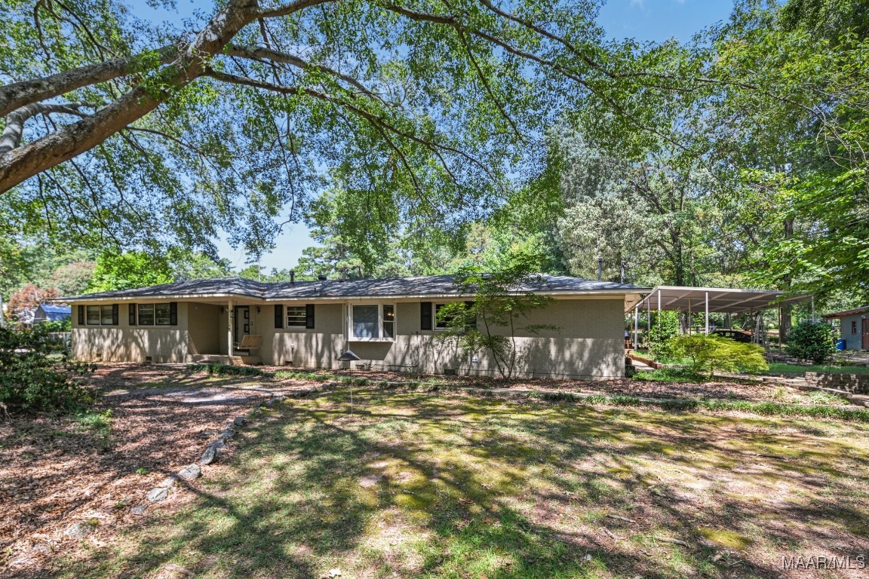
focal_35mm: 15
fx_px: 362
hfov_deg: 100.4
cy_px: 290
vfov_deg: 77.3
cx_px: 434
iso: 125
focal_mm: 15
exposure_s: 1/125
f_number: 6.3
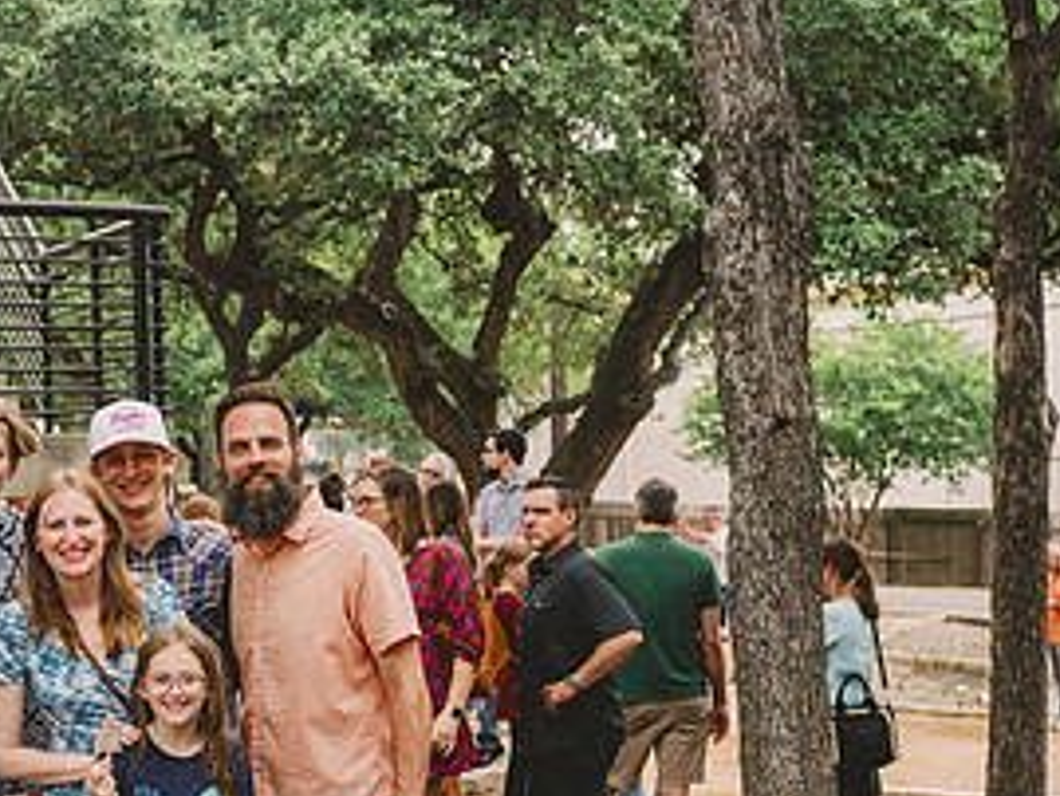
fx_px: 2543
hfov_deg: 22.5
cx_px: -28
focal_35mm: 83
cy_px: 715
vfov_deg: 17.5
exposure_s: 1/800
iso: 800
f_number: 3.5
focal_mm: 40
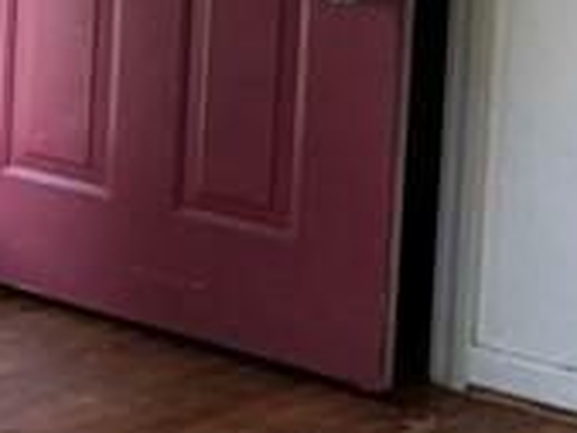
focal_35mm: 145
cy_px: -280
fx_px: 2419
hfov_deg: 11.2
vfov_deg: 9.8
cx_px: -854
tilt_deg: -3.8
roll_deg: -0.8
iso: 200
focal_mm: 6.76
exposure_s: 1/121
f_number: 1.78
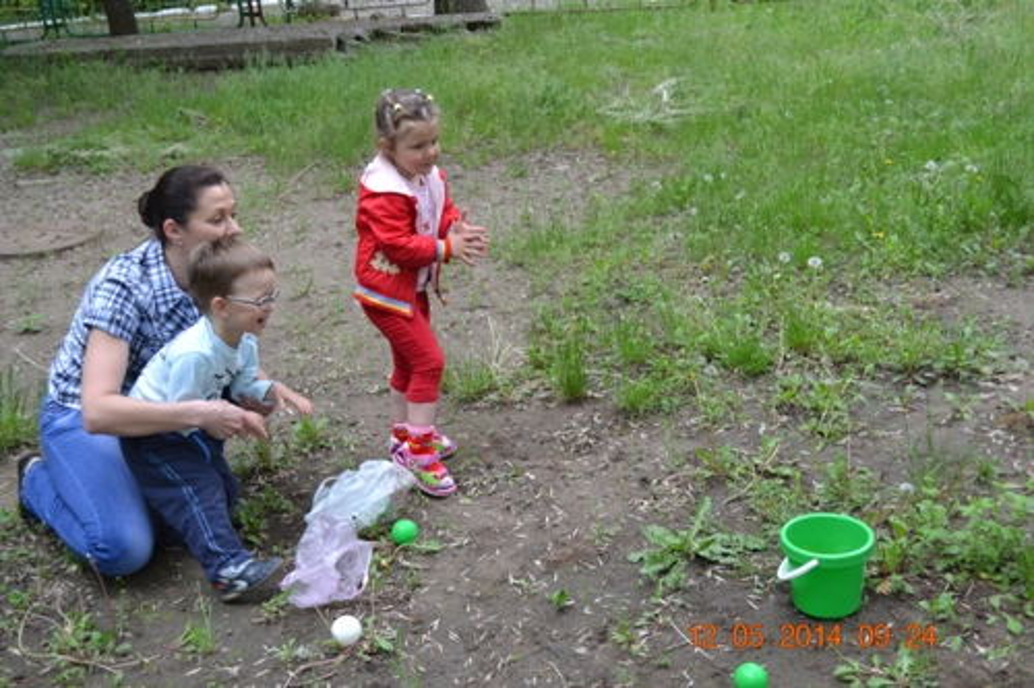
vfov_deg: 30.8
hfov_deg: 45.0
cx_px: 517
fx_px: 1249
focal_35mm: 44
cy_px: 344
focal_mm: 29
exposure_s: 1/100
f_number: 5
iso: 400
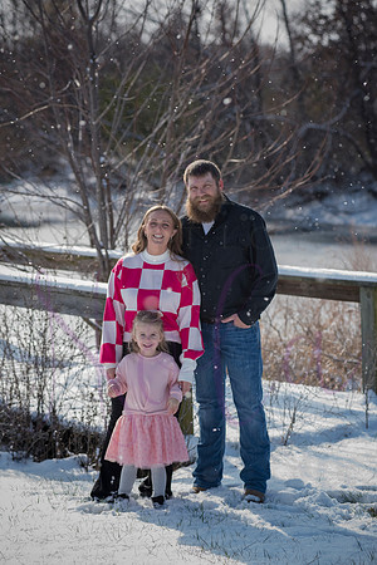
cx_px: 188
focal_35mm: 105
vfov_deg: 19.5
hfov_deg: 13.0
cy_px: 282
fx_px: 1649
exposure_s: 1/2000
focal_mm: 105
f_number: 4.5
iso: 640
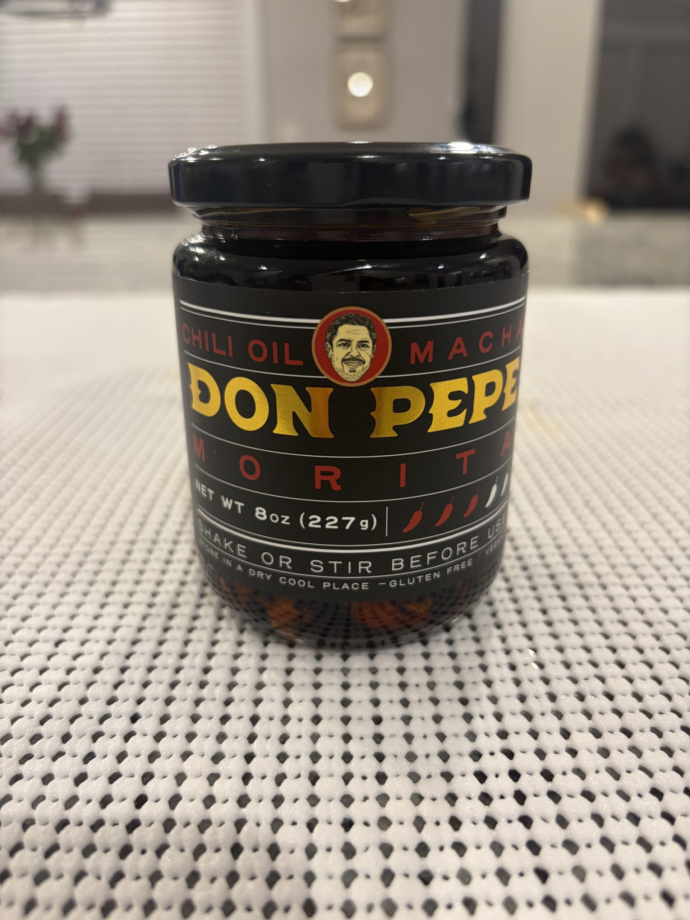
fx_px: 691
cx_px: 345
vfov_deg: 67.3
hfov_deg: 53.1
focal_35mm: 26
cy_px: 460
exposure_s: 1/60
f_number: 1.6
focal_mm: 5.96
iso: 160
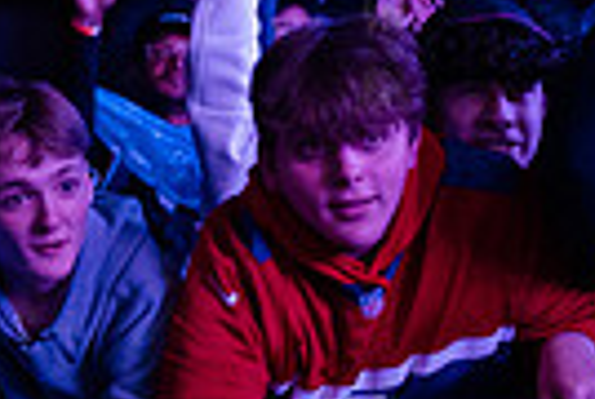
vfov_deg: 5.4
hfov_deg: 7.9
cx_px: -252
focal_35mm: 257
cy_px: 243
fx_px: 4257
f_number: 2.8
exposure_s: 1/320
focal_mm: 55
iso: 6400
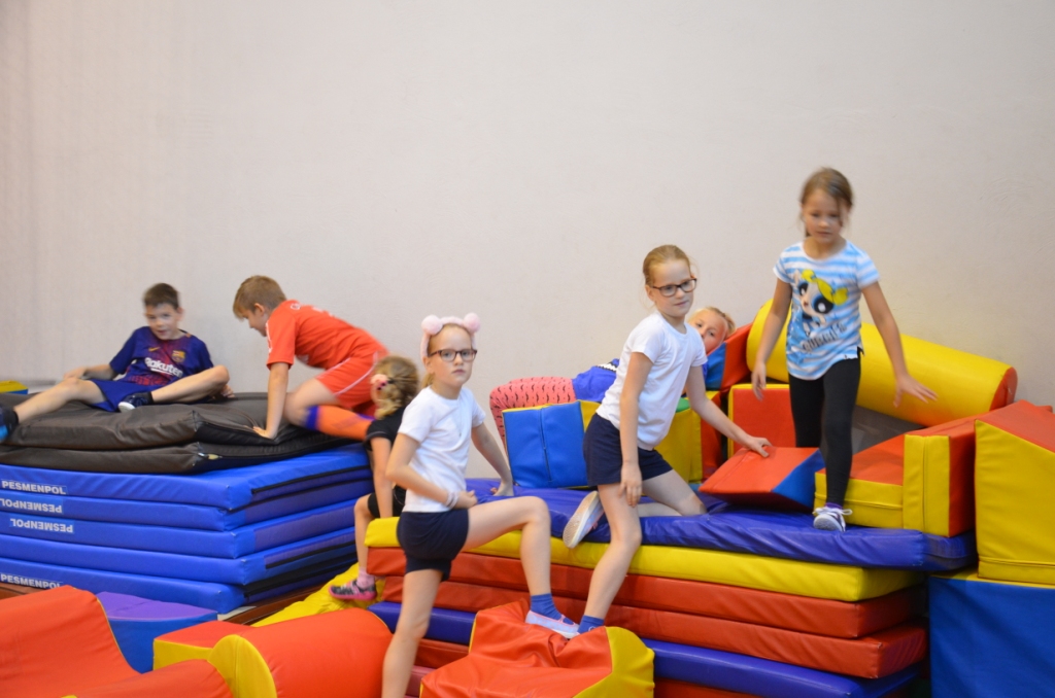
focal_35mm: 57
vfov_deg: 23.7
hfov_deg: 35.1
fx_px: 1667
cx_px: 528
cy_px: 349
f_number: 4.5
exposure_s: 1/30
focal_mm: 38
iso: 1100
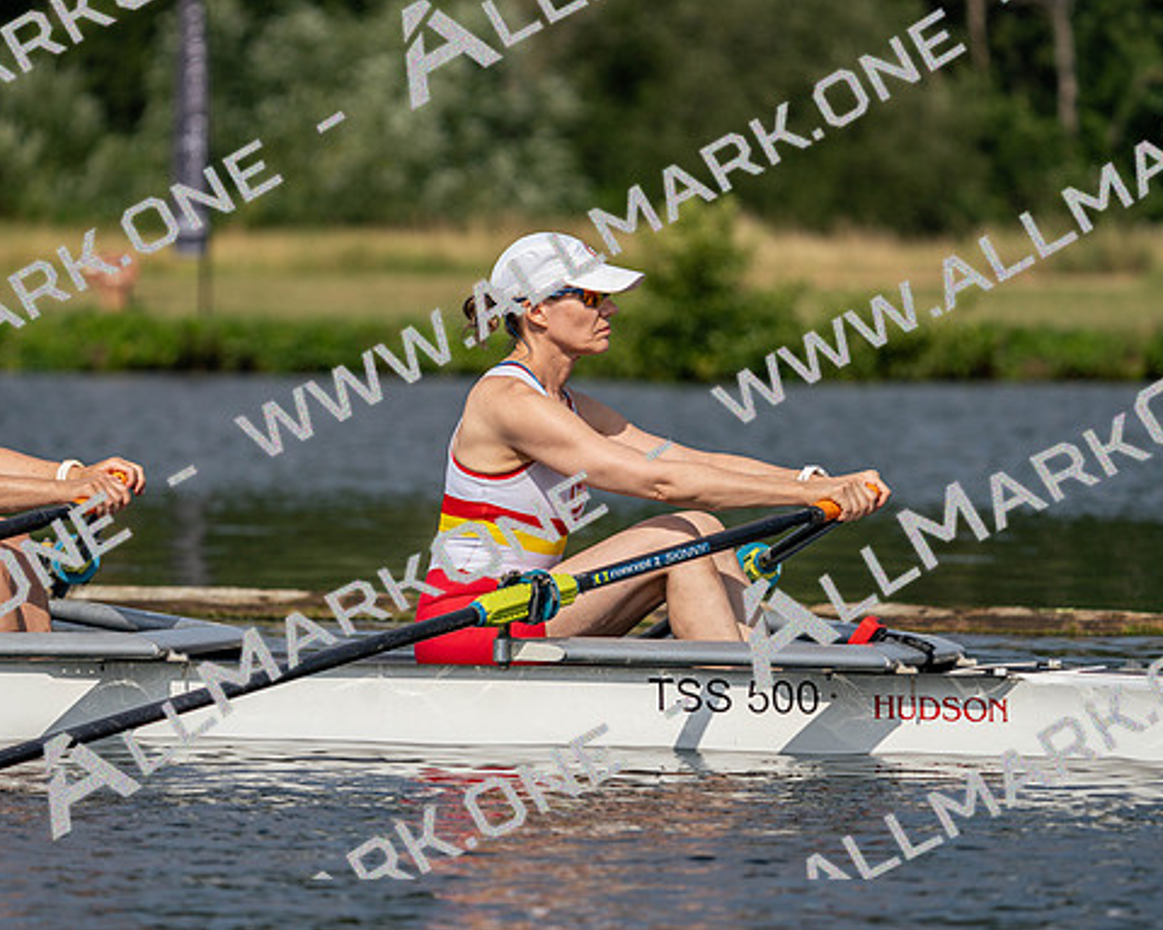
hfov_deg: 6.2
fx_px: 10808
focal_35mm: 314
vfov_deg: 4.9
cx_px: 535
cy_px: 464
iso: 125
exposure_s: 1/1600
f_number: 5.6
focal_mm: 277
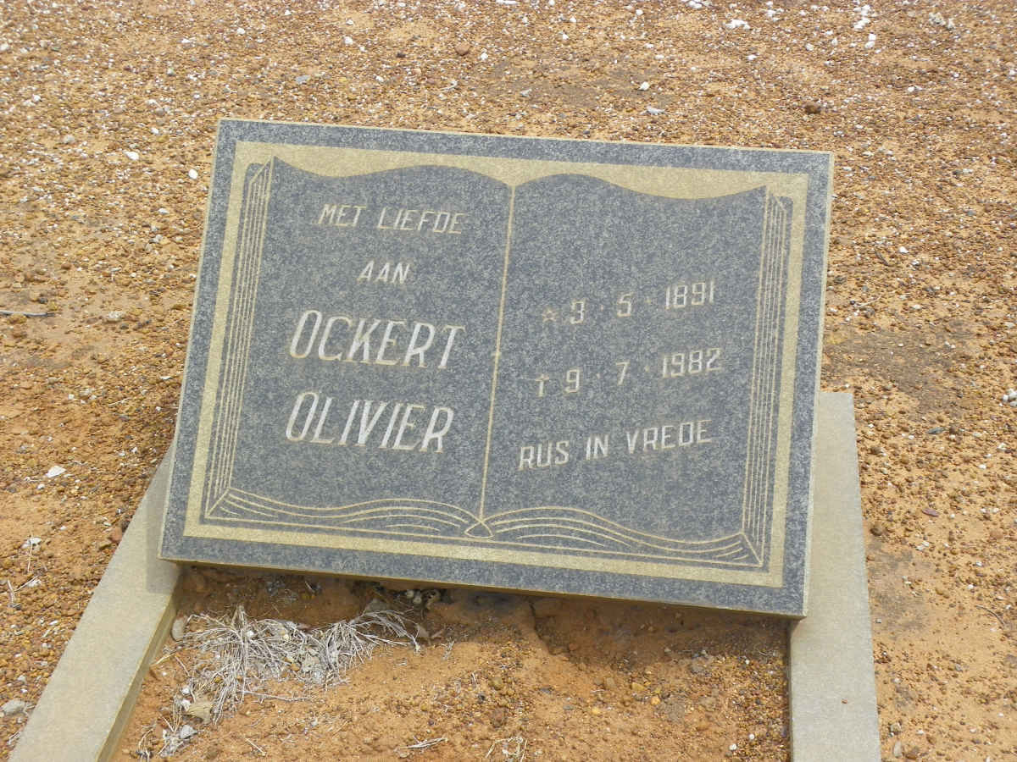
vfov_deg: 28.0
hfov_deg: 36.8
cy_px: 381
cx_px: 508
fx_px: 1528
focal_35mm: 52
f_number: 5
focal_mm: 9.2
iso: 64
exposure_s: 1/200
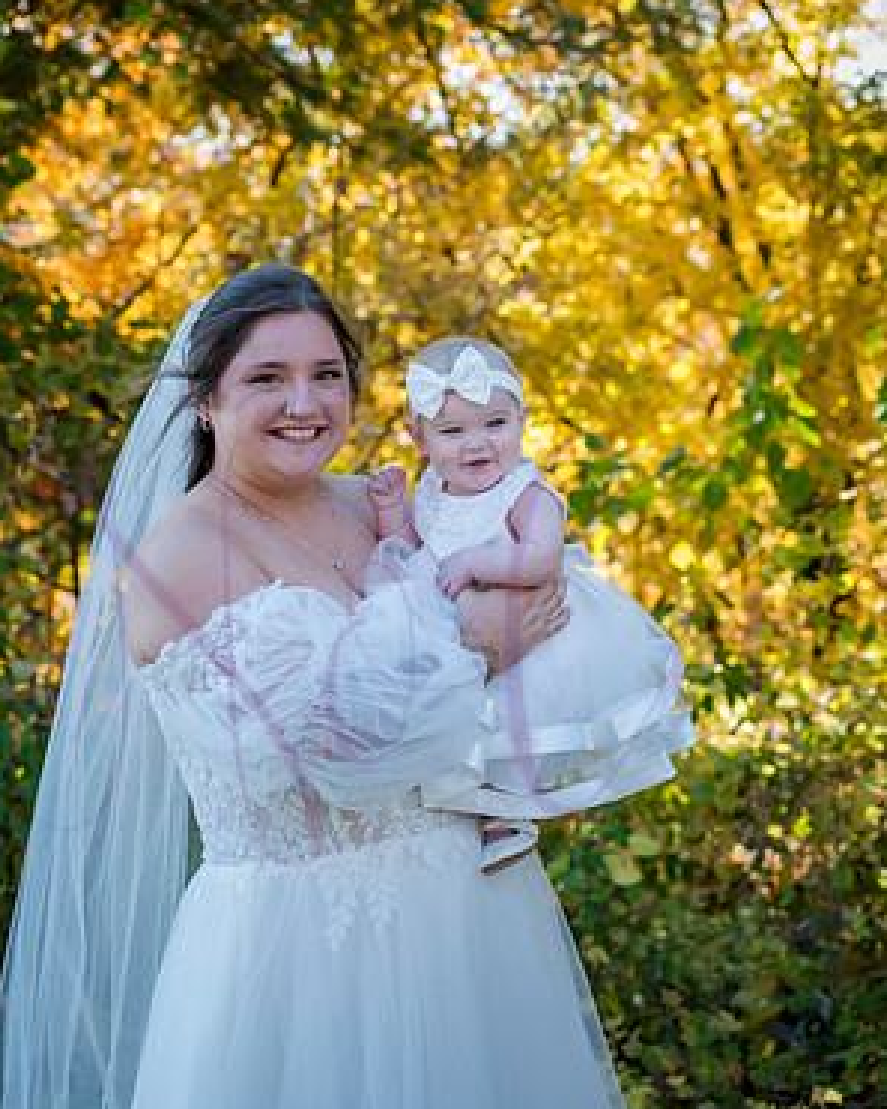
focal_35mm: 91
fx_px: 2985
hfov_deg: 16.9
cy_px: 475
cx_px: 445
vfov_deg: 21.0
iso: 800
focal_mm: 80
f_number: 6.3
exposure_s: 1/320
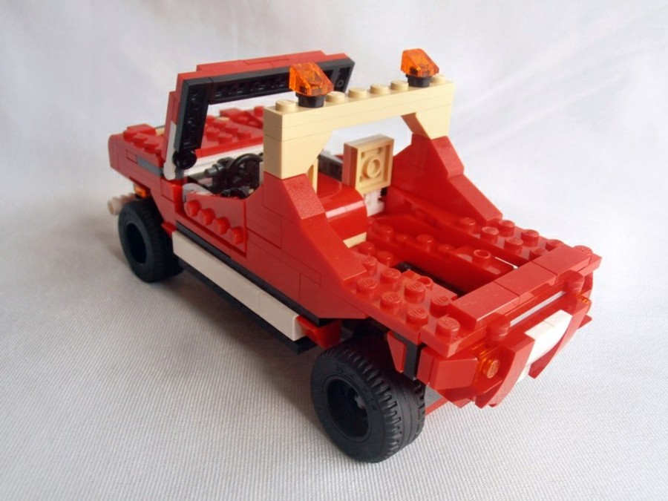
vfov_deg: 38.7
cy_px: 250
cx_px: 334
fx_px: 714
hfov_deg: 50.1
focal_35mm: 37
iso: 100
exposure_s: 1/40
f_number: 3.9
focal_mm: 6.61
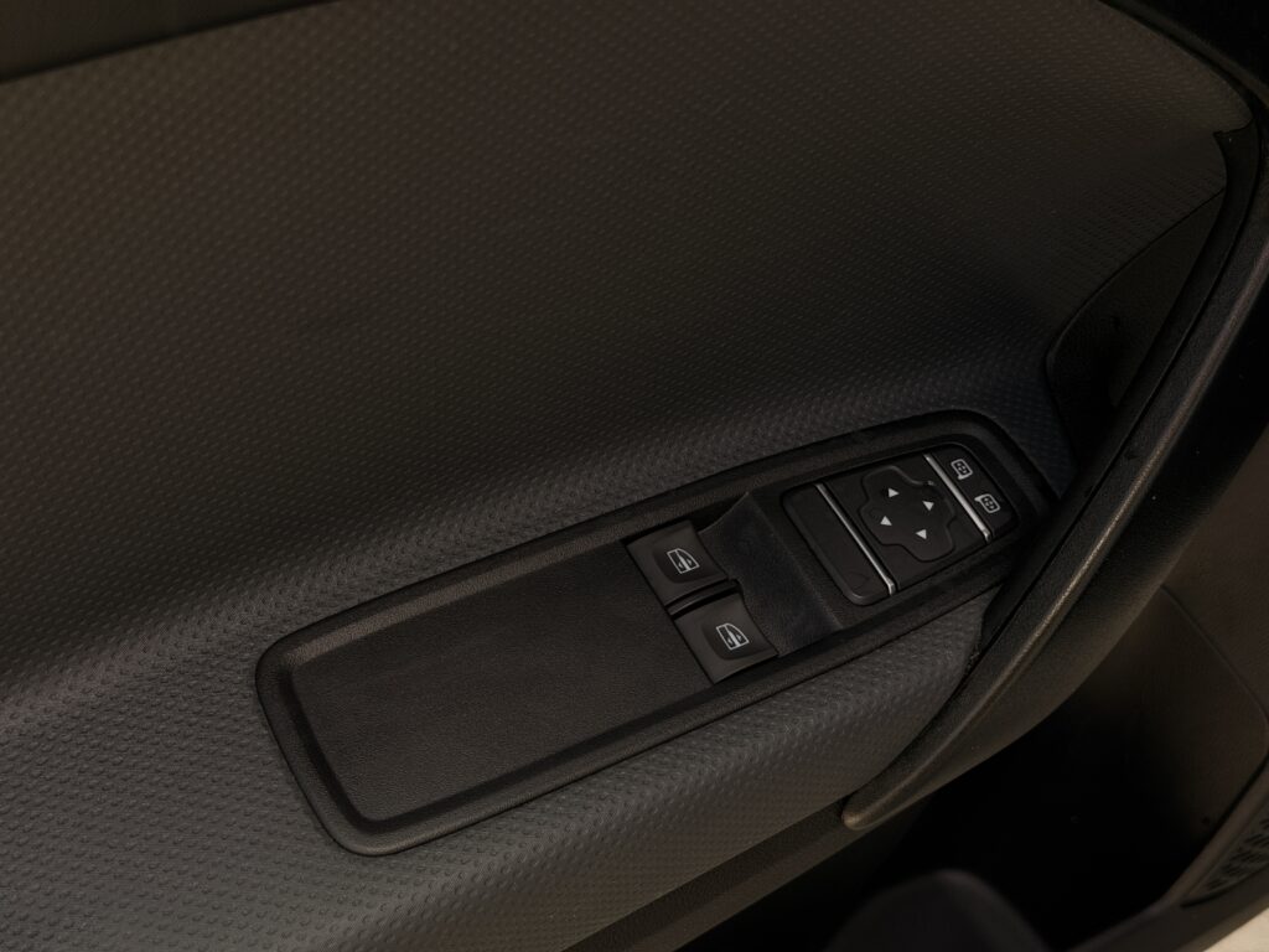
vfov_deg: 30.3
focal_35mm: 48
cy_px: 476
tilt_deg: -51.8
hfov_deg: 39.7
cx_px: 634
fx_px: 1760
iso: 64
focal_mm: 6.76
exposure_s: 1/427
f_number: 1.78
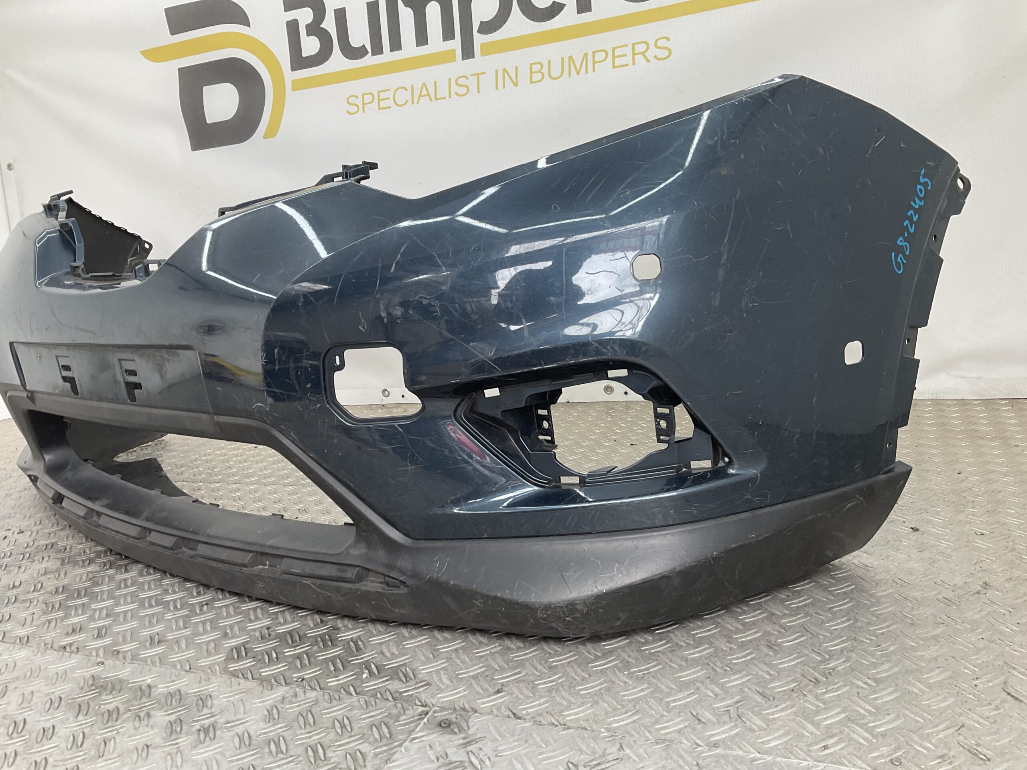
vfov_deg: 48.2
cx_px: 514
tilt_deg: -10.9
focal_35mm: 29
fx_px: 860
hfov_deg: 61.7
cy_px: 385
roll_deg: +7.3
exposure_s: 1/100
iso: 20
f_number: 1.8
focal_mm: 3
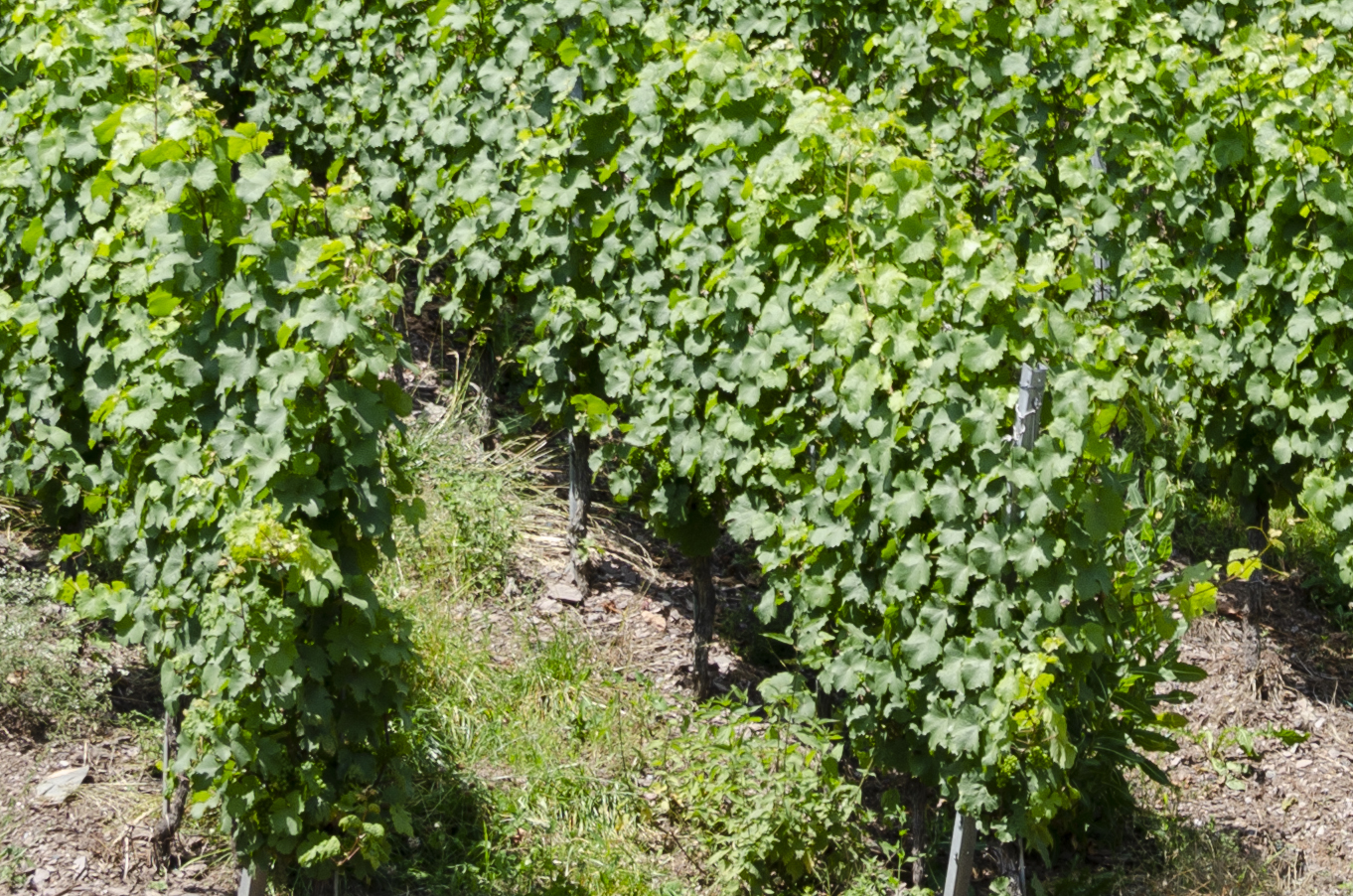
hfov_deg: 13.2
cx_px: 1614
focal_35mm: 152
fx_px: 5701
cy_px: -260
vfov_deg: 8.9
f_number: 6.3
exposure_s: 1/250
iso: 100
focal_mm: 28
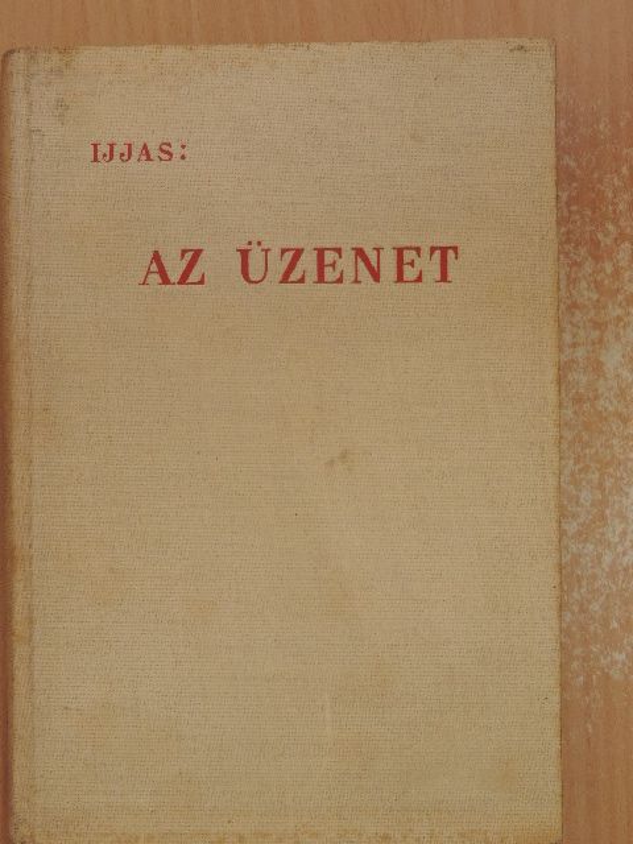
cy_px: 422
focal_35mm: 85
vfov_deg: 23.0
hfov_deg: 17.4
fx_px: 2072
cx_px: 316
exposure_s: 1/30
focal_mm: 15.1
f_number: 4
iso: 400
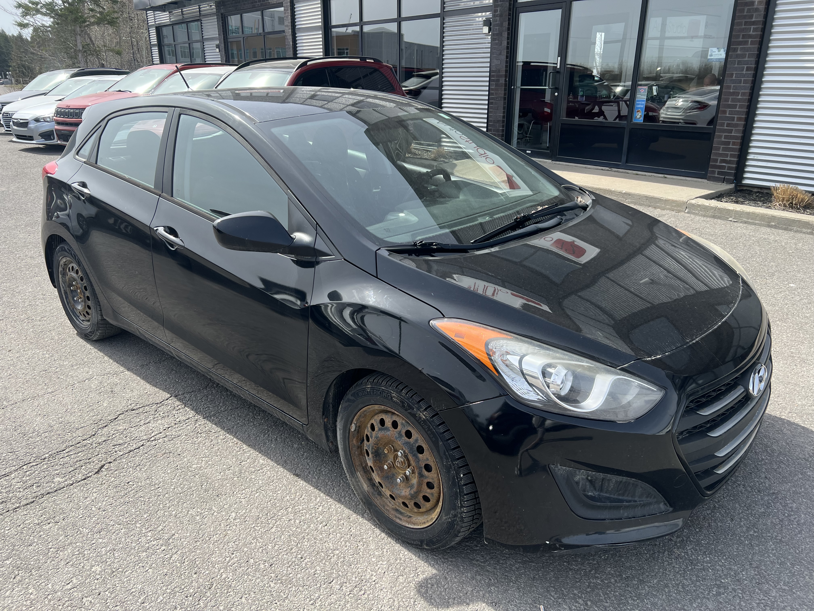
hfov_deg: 67.3
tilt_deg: -20.1
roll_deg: +0.1
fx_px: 611
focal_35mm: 26
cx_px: 407
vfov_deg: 53.1
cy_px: 306
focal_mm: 5.7
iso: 50
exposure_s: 1/1724
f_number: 1.5
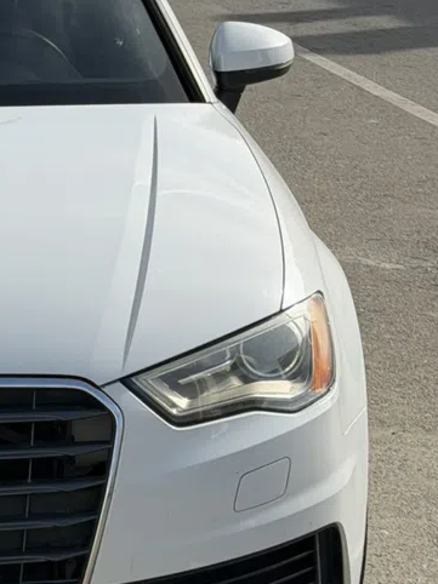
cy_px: 157
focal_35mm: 136
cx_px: -148
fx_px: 2296
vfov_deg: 14.5
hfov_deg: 10.6
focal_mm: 6.76
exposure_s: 1/5587
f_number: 1.78
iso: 64
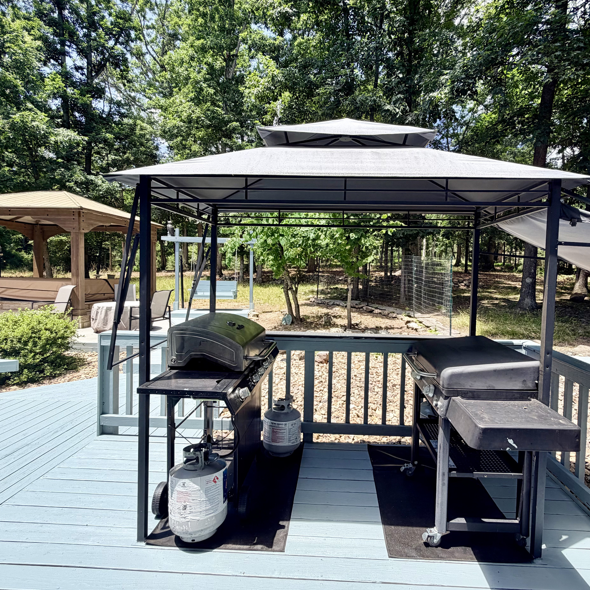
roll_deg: -0.8
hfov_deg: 77.4
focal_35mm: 19
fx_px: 366
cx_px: 327
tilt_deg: -1.7
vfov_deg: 77.7
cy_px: 285
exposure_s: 1/679
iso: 40
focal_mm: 2.22
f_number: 2.2
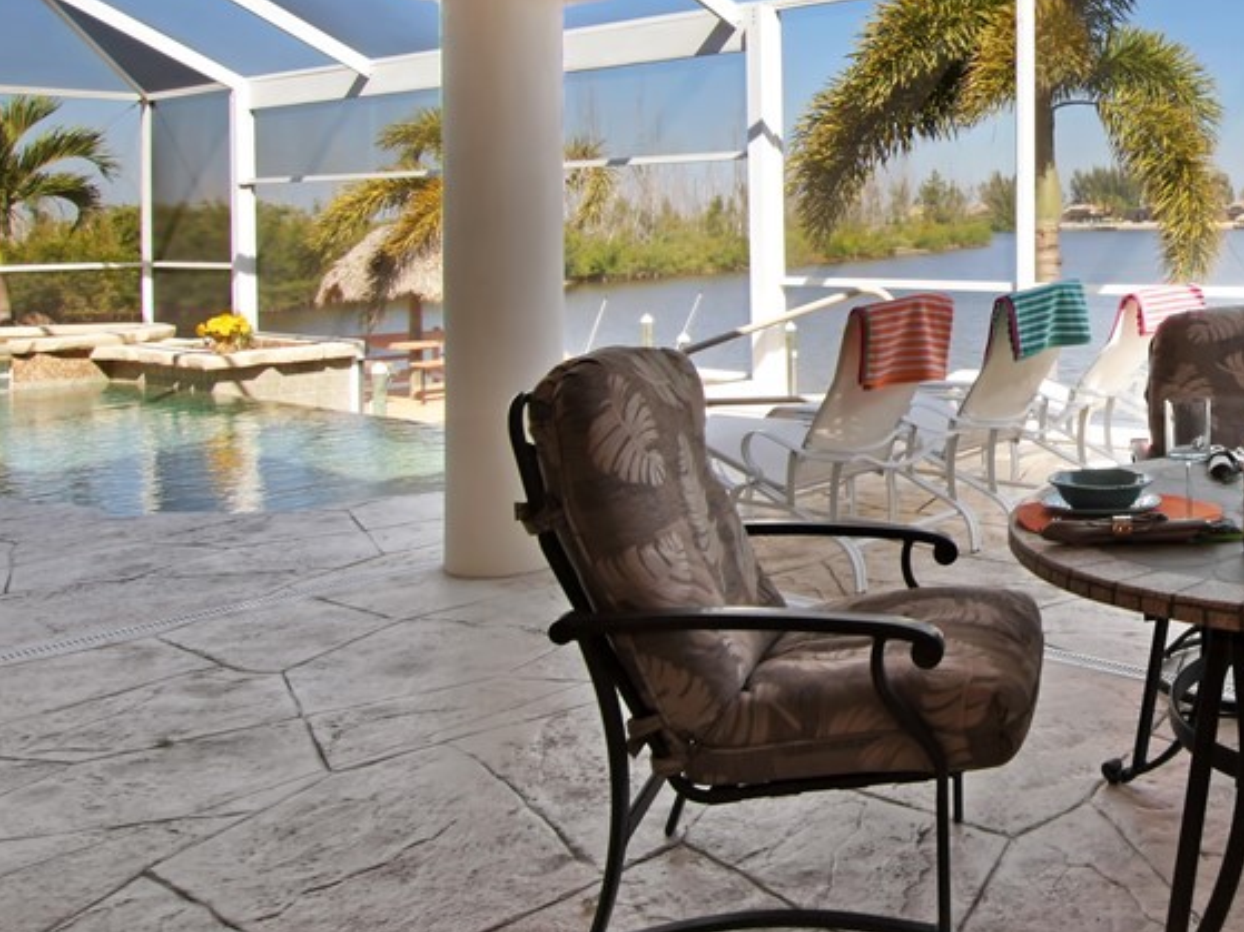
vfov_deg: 49.0
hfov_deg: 53.6
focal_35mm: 28
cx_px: 1167
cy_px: 323
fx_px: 1006
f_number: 11
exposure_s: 1/25
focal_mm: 10
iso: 100
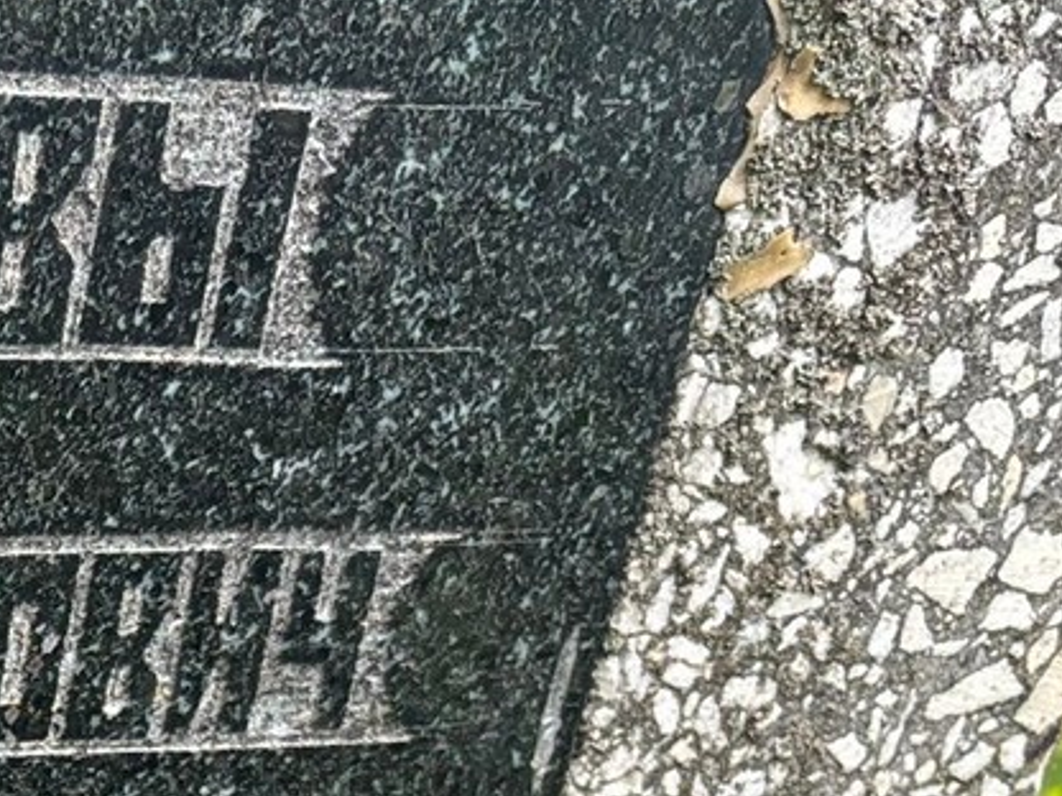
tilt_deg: -31.5
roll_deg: -1.8
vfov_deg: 15.5
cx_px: -636
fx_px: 2761
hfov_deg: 18.6
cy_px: 1097
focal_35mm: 90
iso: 250
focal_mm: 5.96
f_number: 1.6
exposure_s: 1/60
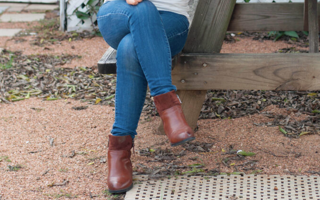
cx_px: 160
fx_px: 1011
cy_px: -4
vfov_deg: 11.2
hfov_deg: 18.0
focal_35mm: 116
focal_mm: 50
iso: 200
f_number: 3.2
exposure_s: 1/500
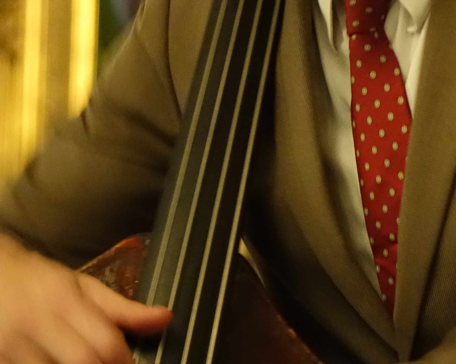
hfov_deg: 4.6
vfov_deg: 3.6
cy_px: 69
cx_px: 385
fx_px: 5722
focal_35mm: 424
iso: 3200
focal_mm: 70.93
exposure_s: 1/10
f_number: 2.8
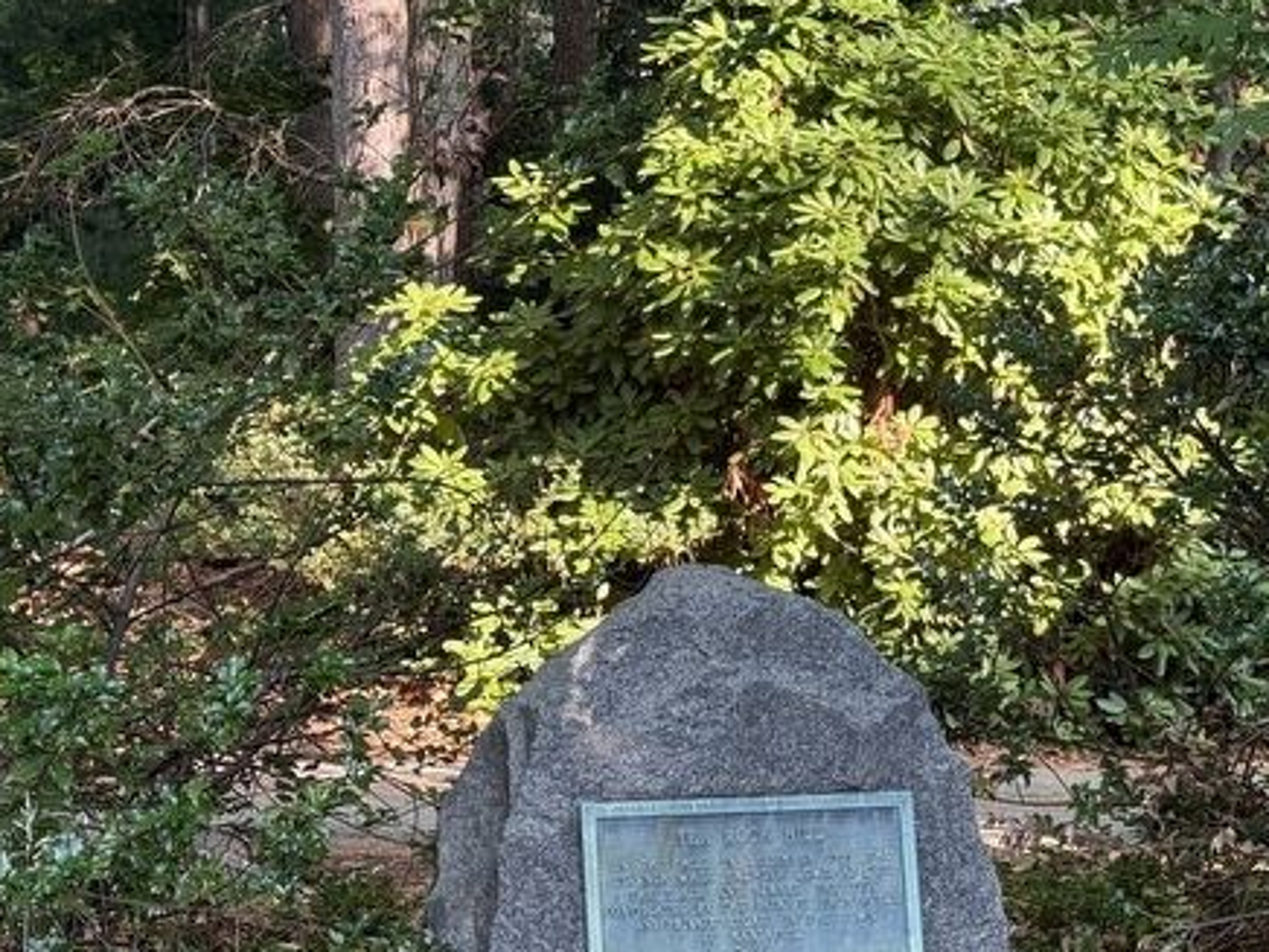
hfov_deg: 22.2
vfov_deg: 16.7
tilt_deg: -2.5
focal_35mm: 88
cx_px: 690
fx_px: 3226
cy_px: 707
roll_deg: +1.6
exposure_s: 1/121
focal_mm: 6.76
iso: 50
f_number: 1.78
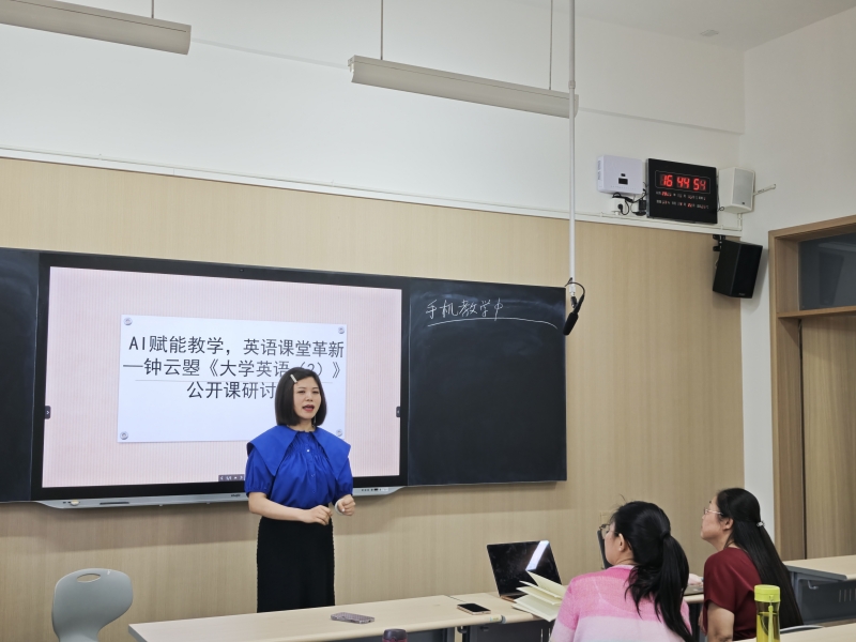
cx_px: 428
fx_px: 989
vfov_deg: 36.0
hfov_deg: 46.8
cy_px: 321
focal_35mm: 40
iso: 125
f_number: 1.62
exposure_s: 1/100
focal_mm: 6.55
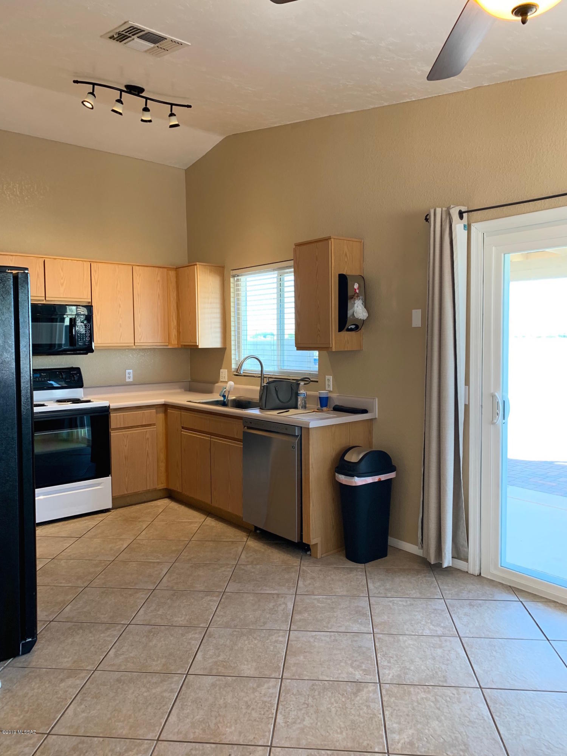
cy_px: 378
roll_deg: +0.2
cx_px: 284
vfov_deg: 67.3
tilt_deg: -2.9
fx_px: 568
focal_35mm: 26
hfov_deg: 53.1
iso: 80
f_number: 1.8
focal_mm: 4.25
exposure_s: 1/60
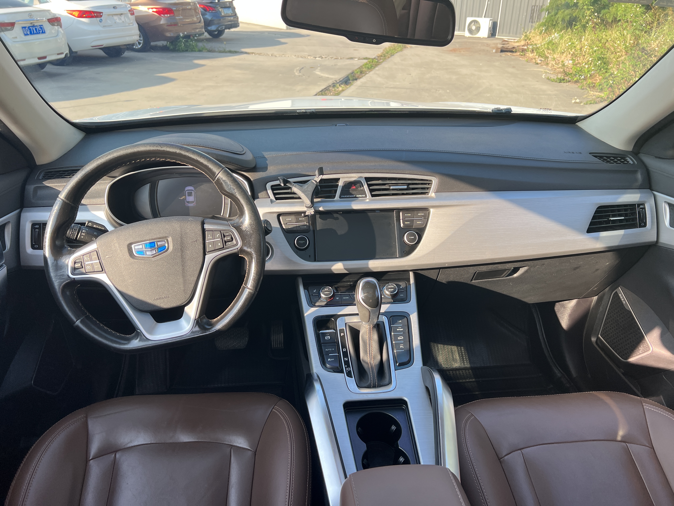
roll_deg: +0.1
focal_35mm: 26
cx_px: 337
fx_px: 506
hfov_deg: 67.3
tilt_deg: -27.5
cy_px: 253
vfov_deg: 53.1
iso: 50
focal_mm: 5.7
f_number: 1.5
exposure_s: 1/347
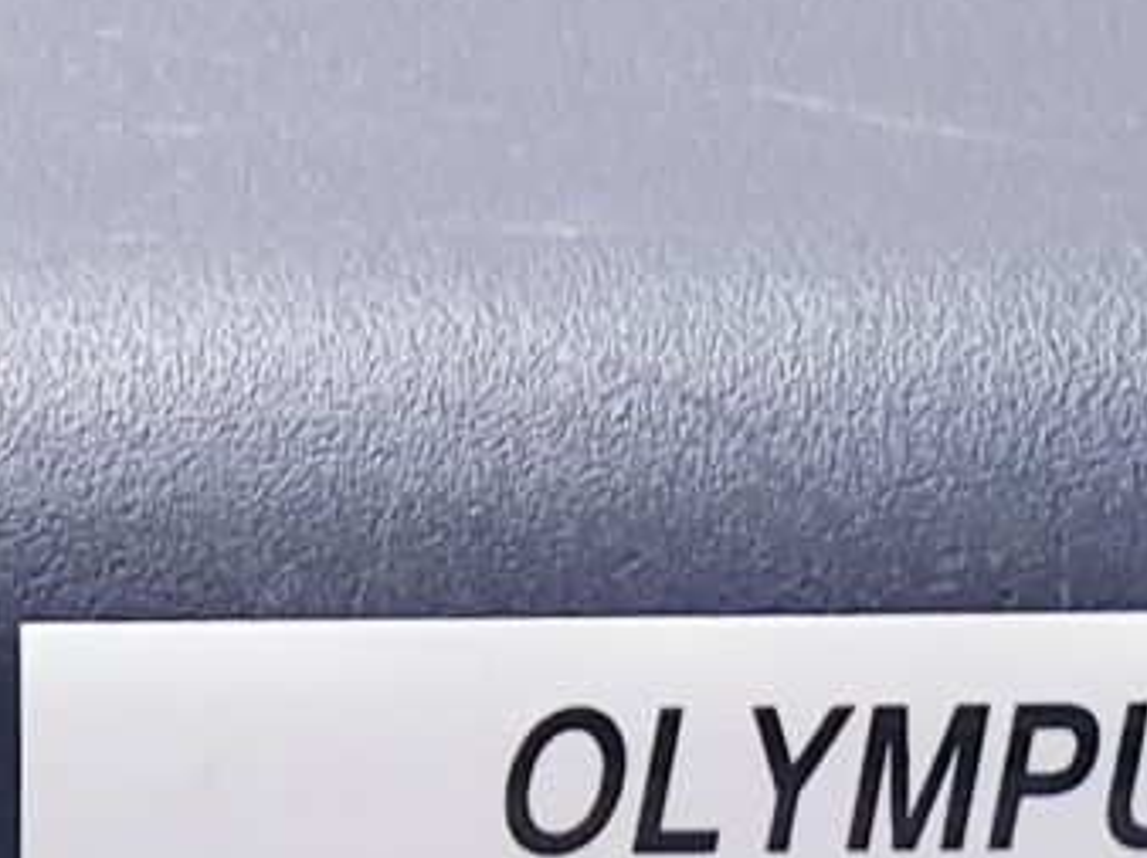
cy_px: 85
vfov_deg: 7.5
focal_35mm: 197
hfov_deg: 9.8
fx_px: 6523
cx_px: -475
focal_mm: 4.3
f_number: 2.4
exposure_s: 1/50
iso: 125
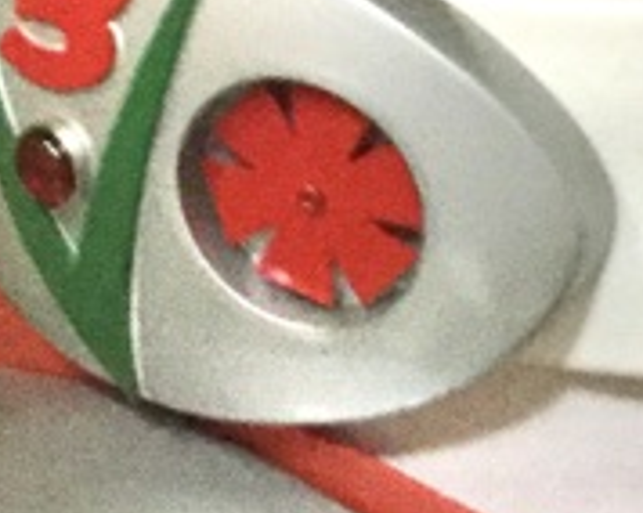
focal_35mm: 174
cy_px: 434
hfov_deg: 11.0
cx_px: 701
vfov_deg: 8.8
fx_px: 3308
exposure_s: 1/15
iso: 500
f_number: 2.4
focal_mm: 3.3
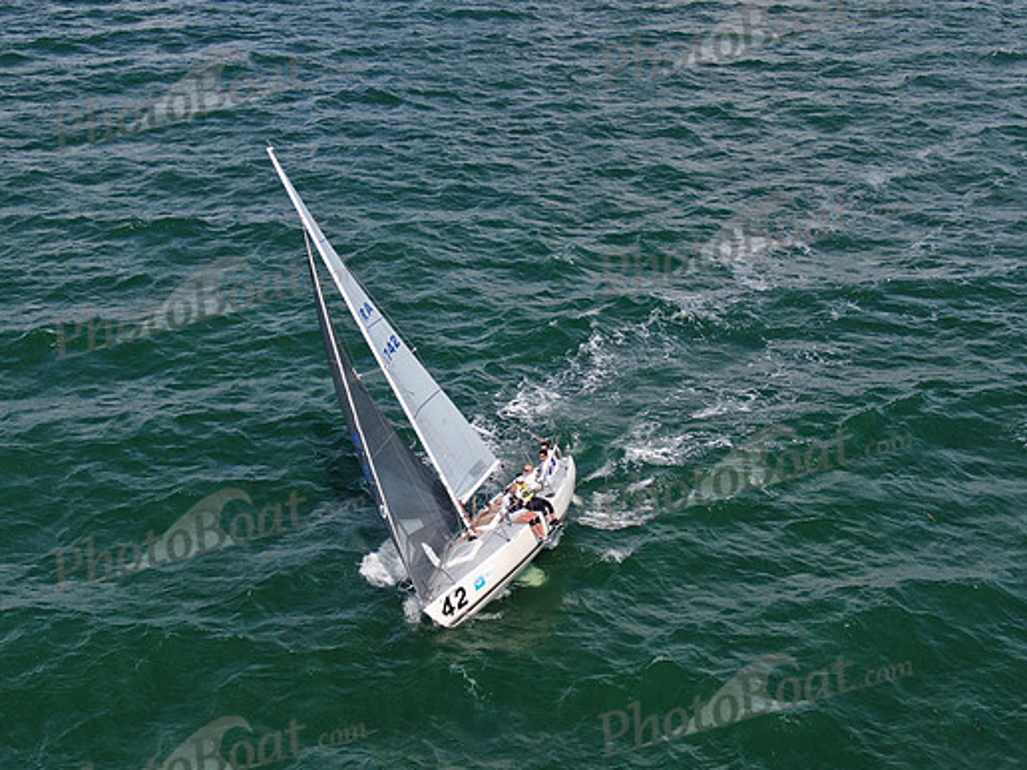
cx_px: 484
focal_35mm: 54
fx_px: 1602
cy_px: 387
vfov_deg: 27.0
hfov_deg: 35.5
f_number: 3.8
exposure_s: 1/800
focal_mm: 8.6
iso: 100
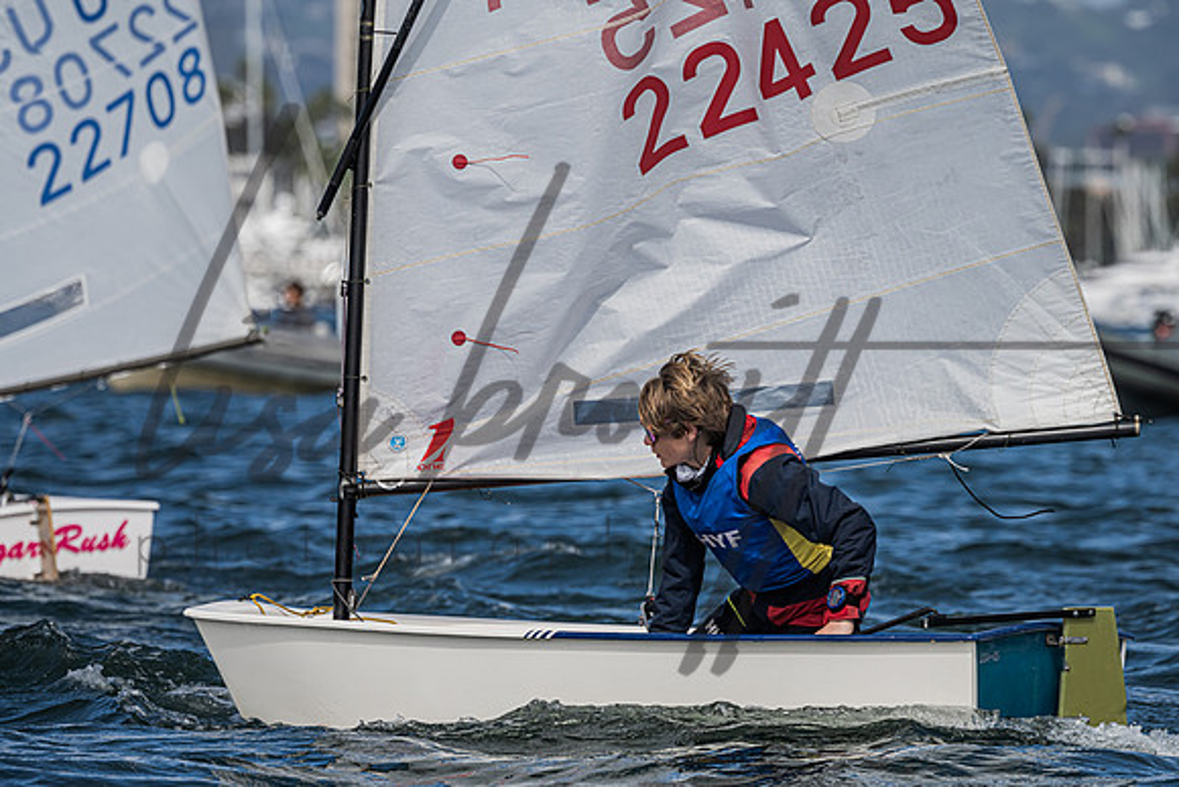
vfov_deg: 3.2
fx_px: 13984
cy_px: 394
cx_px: 590
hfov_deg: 4.8
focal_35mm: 427
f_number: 9
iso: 320
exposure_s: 1/1250
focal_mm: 400
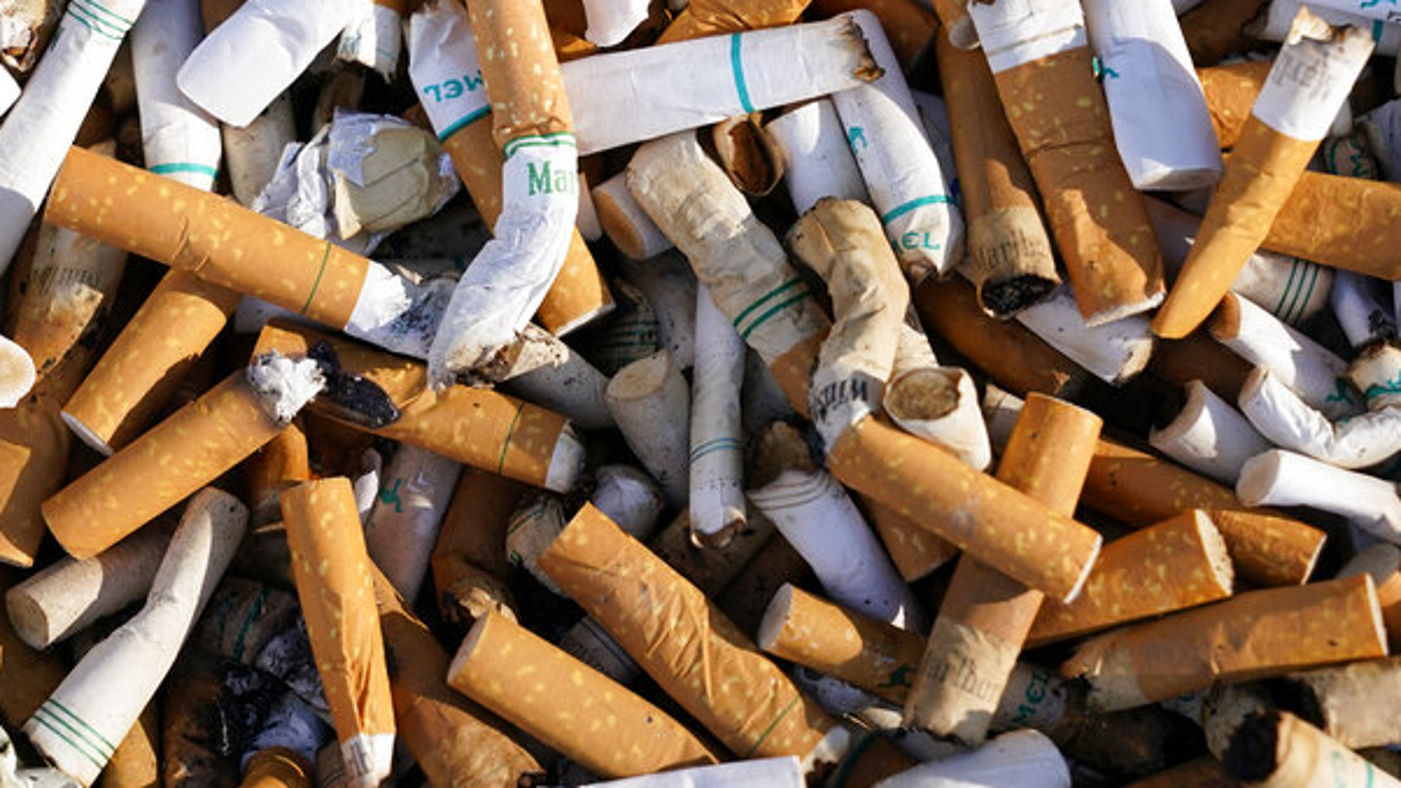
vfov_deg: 13.2
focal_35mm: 91
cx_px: 511
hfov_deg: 23.3
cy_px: 59
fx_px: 3380
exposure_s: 1/500
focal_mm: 51
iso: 400
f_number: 5.6
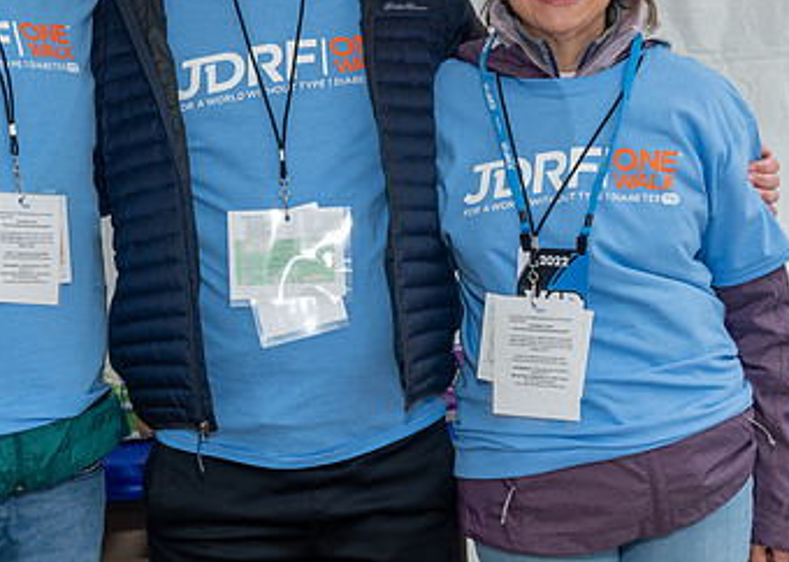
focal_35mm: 93
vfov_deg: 15.3
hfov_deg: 21.4
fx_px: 2081
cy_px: 117
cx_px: 288
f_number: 6.3
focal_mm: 31
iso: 250
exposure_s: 1/250
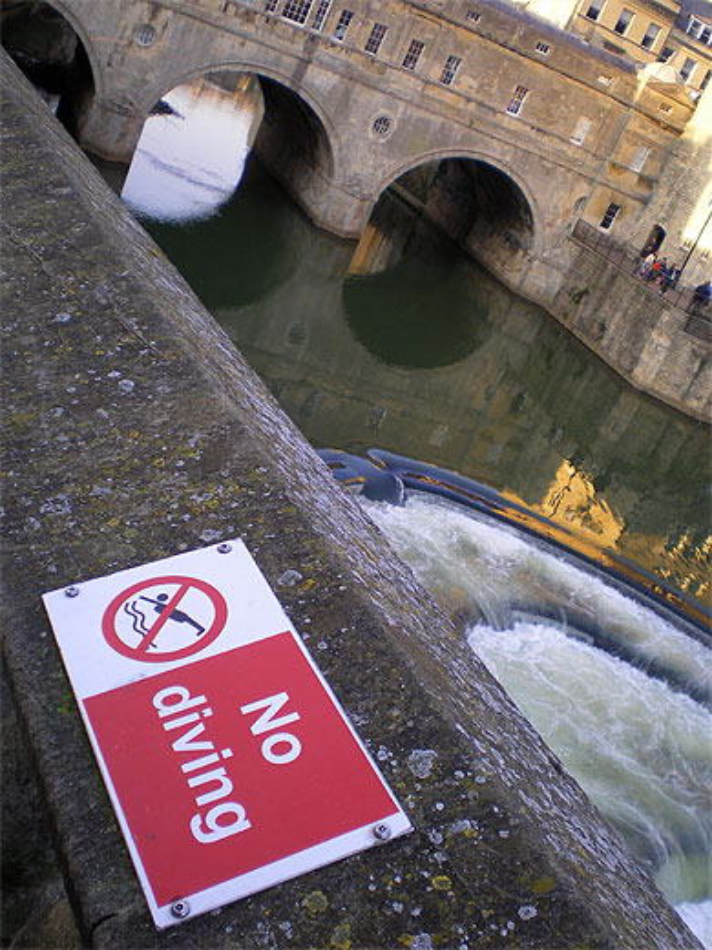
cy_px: 475
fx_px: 1042
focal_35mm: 38
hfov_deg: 37.7
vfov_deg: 49.0
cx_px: 356
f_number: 3.1
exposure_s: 1/80
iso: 64
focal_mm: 6.3
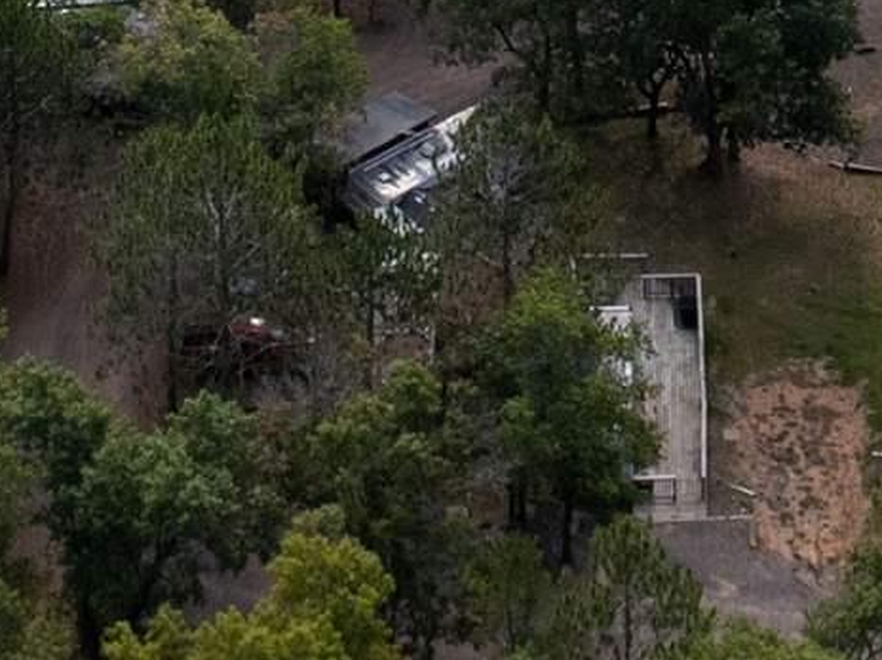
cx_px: 656
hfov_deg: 12.4
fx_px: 4047
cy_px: -1200
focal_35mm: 159
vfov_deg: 8.2
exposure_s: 1/2500
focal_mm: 12.29
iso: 120
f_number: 2.8
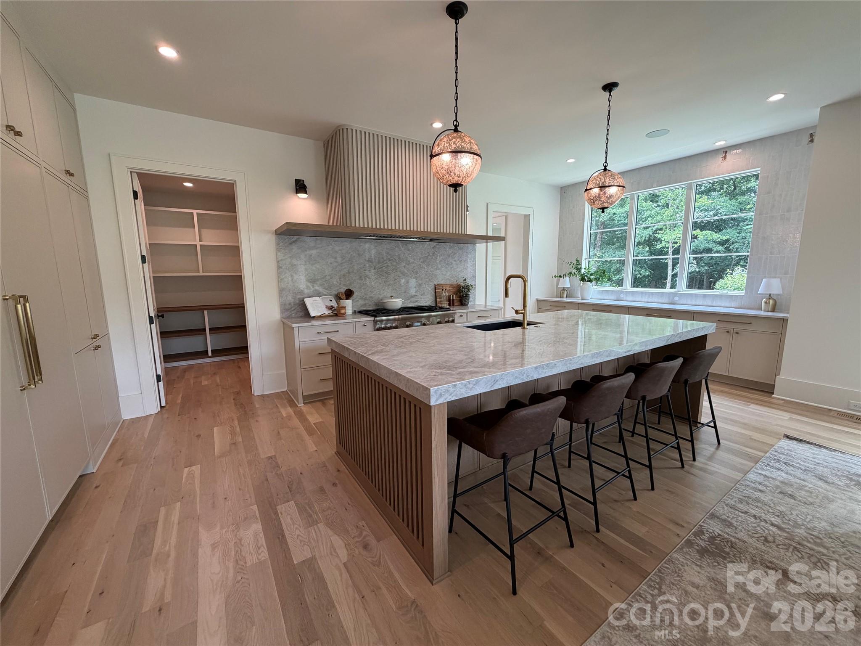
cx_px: 430
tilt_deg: -8.9
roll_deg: -0.2
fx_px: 348
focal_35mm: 14
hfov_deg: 102.1
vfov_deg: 85.7
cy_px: 323
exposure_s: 1/120
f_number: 2.2
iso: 160
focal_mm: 2.22
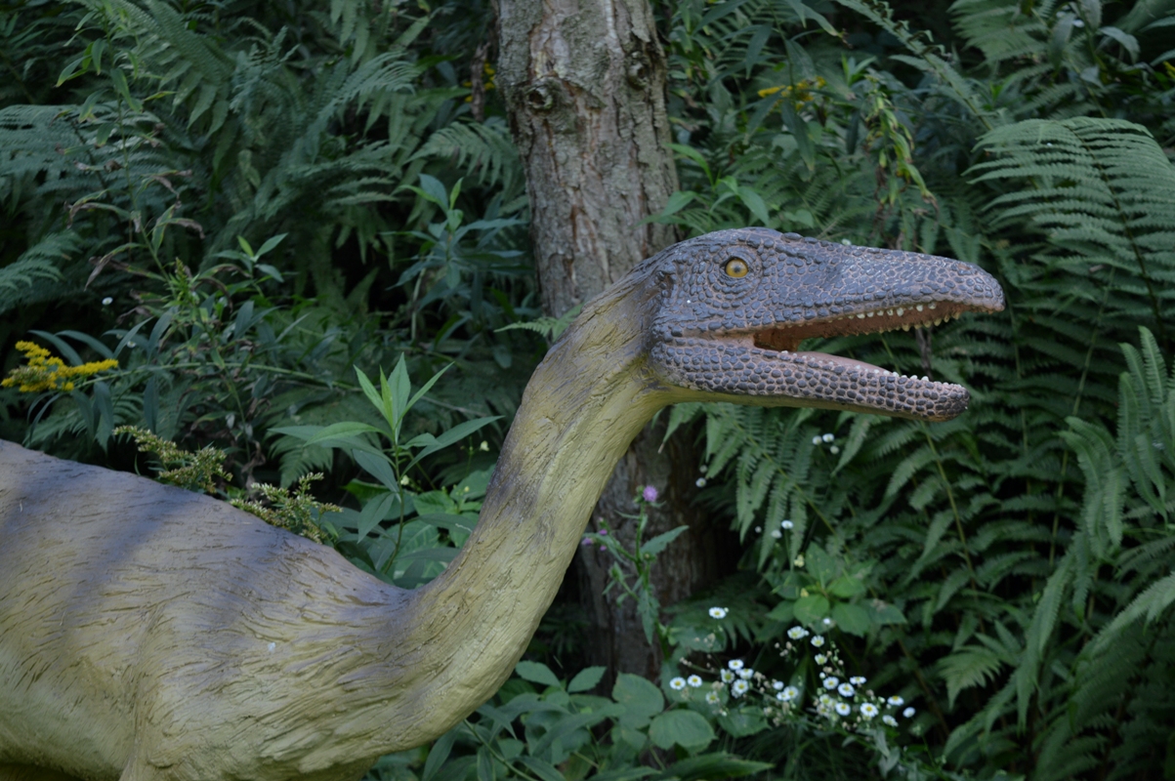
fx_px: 2690
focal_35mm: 82
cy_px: 390
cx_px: 588
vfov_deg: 16.5
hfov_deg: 24.6
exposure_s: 1/80
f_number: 5.6
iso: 200
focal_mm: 55
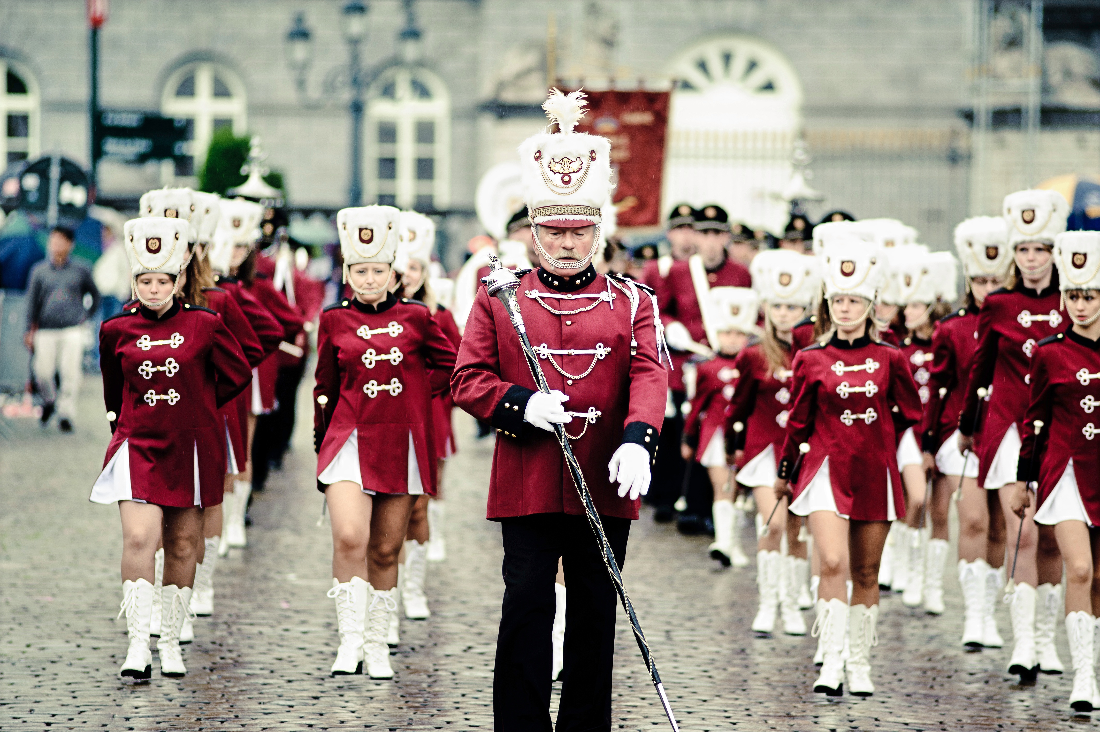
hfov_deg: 11.4
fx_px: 5496
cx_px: 550
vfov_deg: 7.6
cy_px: 366
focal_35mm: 180
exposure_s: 1/250
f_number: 2.8
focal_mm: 180
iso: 320
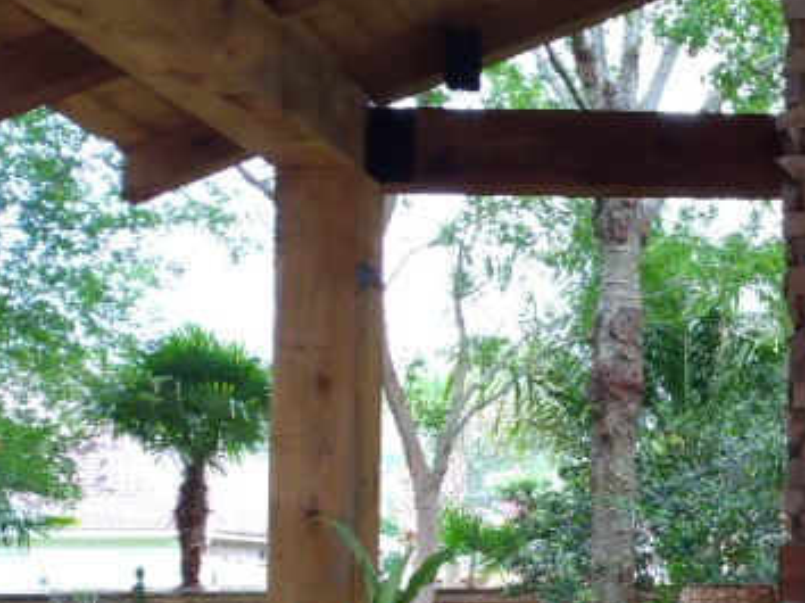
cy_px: 476
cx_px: 1019
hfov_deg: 30.1
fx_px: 1208
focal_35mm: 52
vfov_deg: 27.5
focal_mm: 3.54
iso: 194
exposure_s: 1/60
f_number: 2
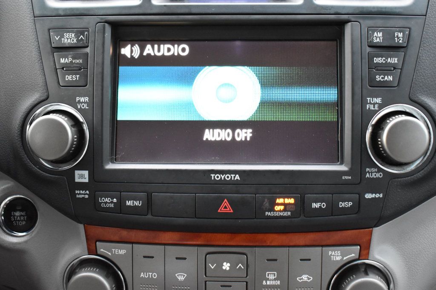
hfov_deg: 41.1
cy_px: 145
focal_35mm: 48
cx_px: 218
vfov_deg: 28.1
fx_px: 581
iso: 3200
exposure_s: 1/15
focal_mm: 32
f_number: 4.5
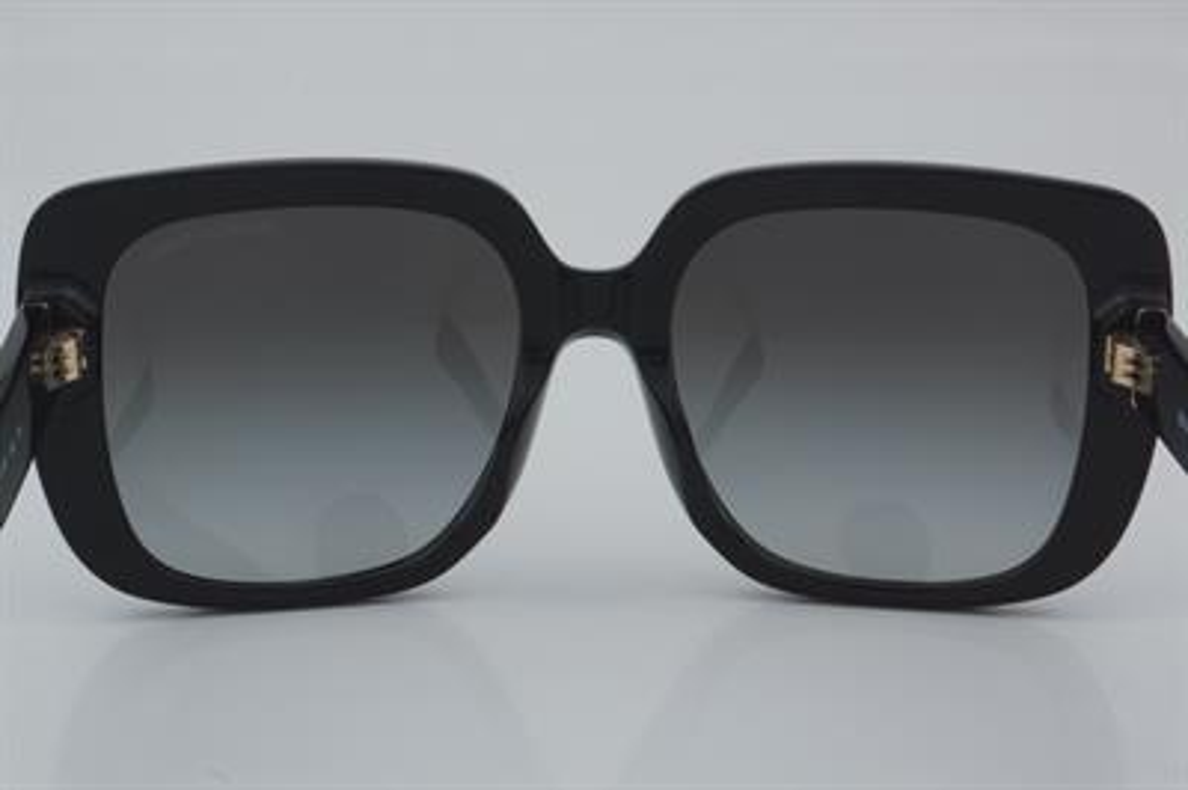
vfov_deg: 18.2
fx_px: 2473
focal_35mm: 75
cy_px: 395
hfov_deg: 27.0
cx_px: 594
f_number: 32
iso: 100
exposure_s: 1/4
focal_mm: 50
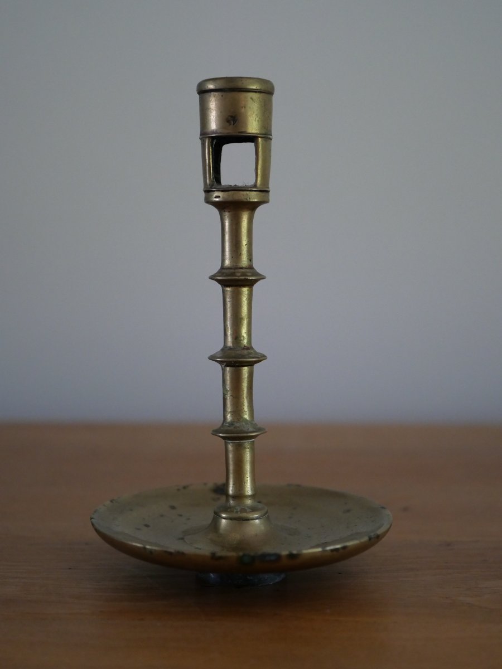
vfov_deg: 32.2
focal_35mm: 60
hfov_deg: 24.4
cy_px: 334
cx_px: 251
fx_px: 1160
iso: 2500
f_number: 2.8
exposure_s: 1/60
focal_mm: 30
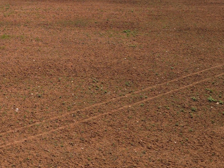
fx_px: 414
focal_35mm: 64
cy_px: 23
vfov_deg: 22.5
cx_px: 23
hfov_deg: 29.1
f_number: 1.7
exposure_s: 1/5000
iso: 140
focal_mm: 6.72
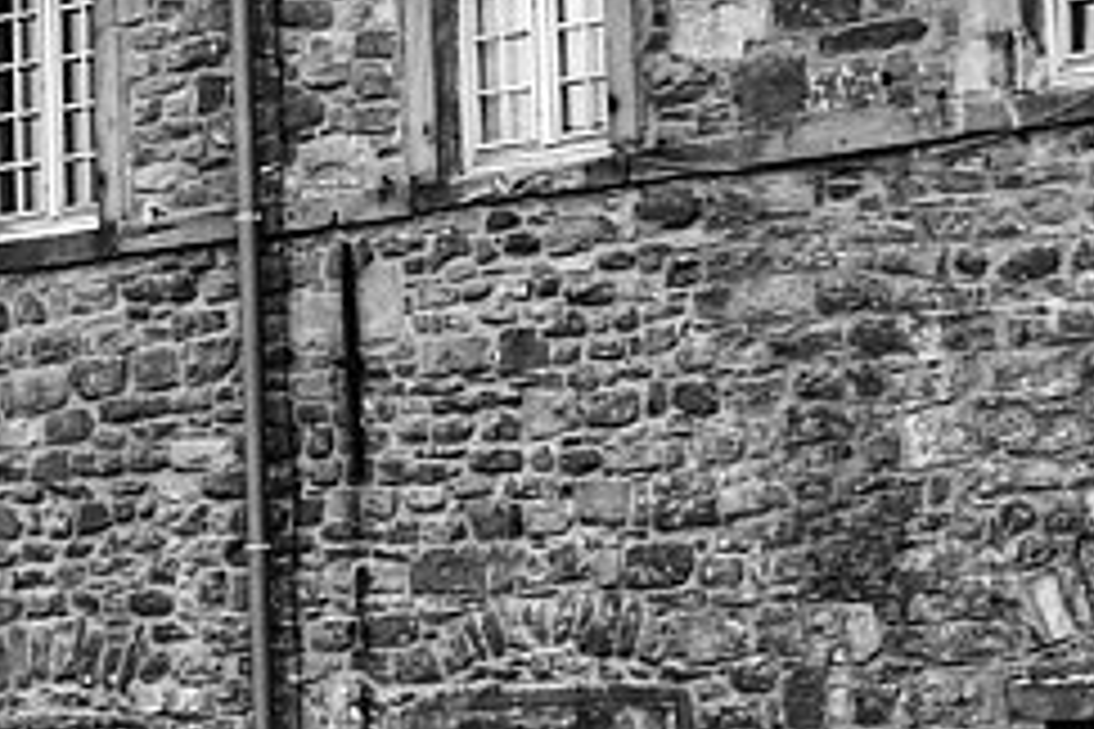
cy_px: 108
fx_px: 4801
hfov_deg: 12.7
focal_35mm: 158
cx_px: -194
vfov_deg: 8.7
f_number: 13
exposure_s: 1/160
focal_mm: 24
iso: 400
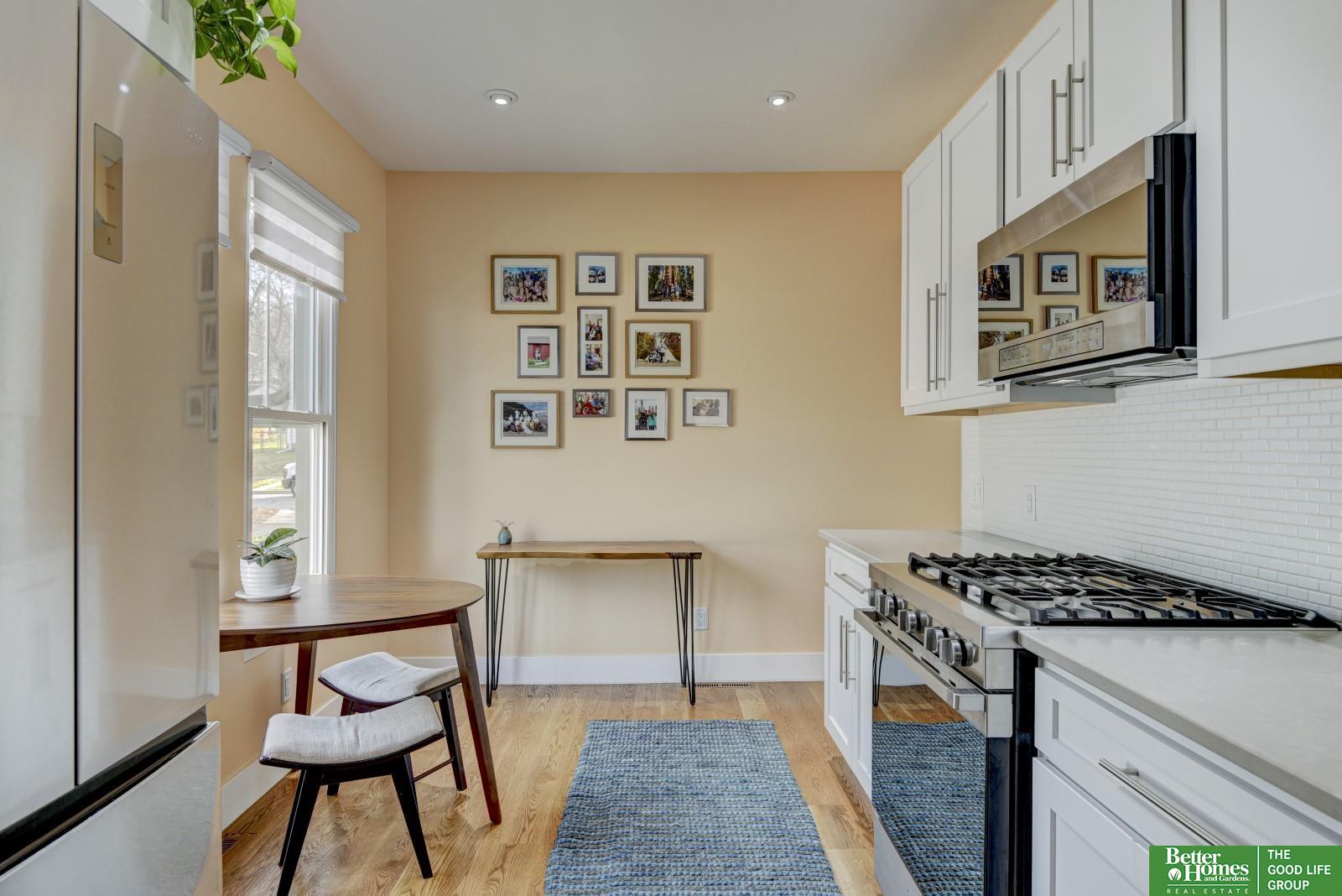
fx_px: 895
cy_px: 448
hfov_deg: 73.7
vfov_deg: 53.2
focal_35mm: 24
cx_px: 671
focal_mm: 24
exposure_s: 1/30
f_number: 8
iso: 400
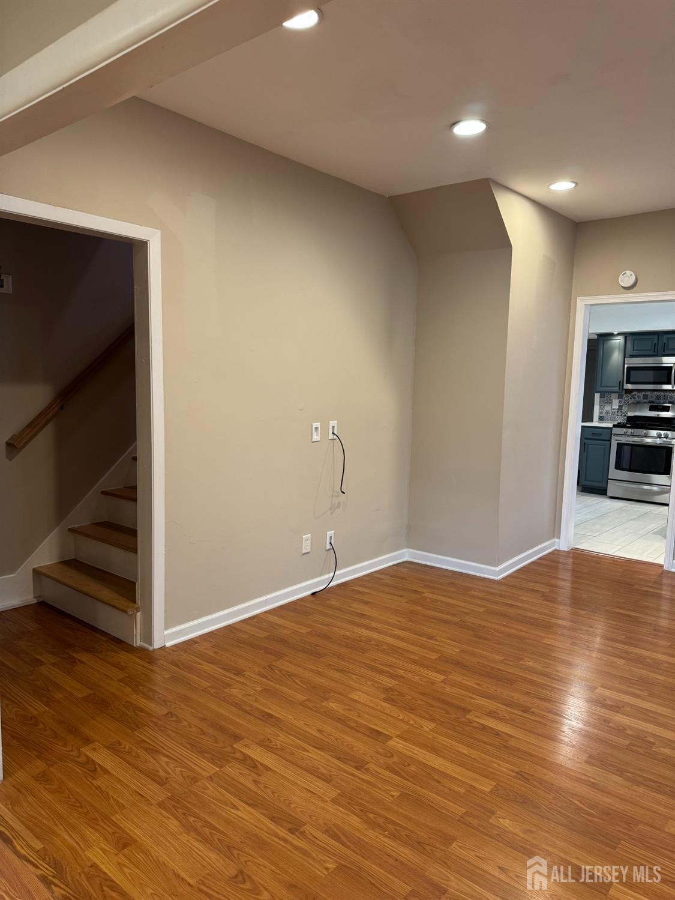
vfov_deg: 71.6
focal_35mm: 24
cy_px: 450
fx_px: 624
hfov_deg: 56.8
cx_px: 338
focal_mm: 6.76
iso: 160
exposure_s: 1/60
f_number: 1.78
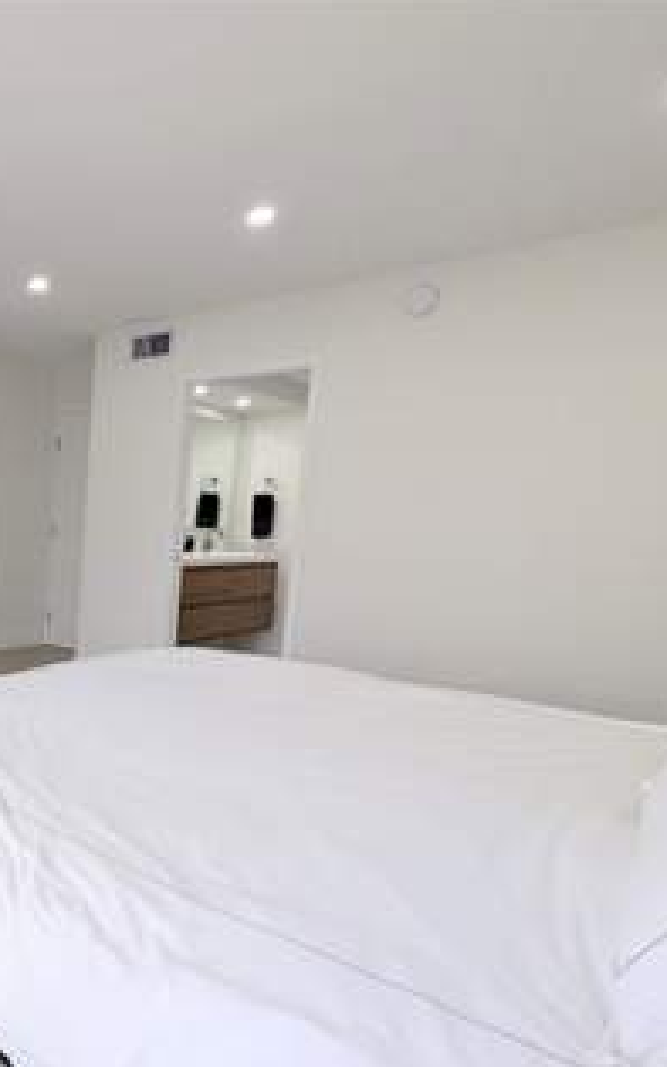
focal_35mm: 21
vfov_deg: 81.9
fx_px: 610
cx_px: -20
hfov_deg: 46.5
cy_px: 600
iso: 38
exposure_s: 1/60
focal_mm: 1.95
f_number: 2.2
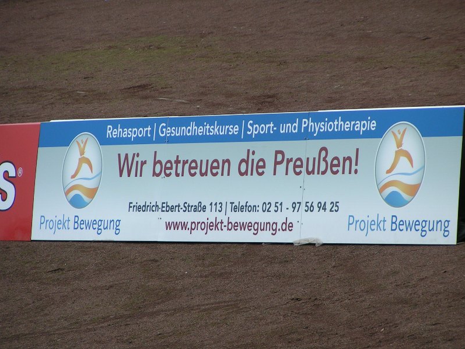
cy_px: 174
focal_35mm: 284
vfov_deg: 5.2
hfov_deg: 7.0
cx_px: 233
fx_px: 3816
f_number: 3.5
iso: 50
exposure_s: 1/320
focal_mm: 43.3
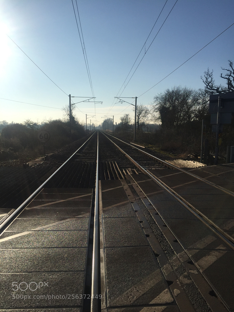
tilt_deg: -5.9
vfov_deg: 61.7
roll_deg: -1.4
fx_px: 261
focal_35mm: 29
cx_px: 117
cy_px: 156
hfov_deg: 48.2
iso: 32
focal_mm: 4.15
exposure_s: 1/6623
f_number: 2.2
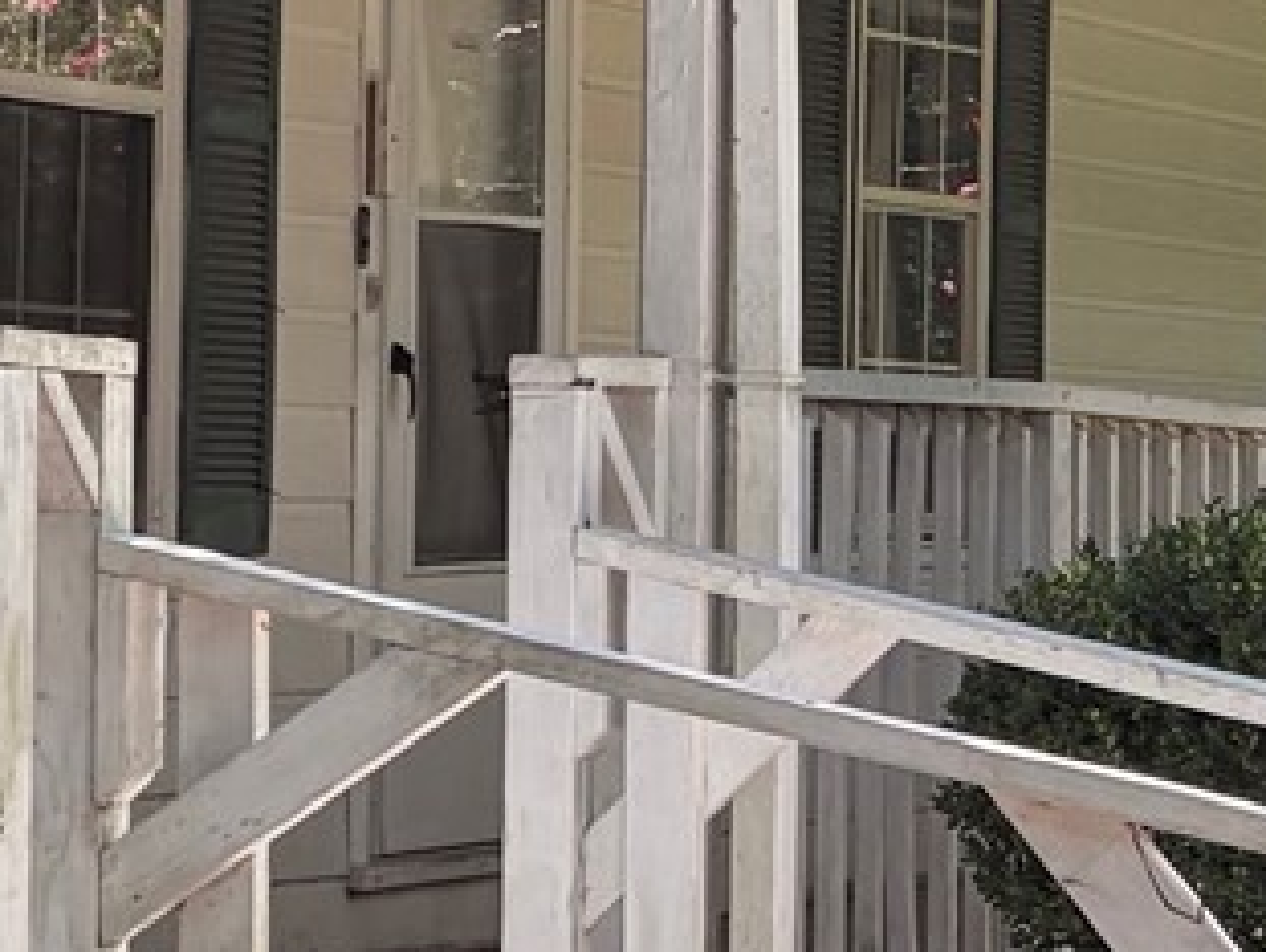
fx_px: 6261
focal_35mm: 171
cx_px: -790
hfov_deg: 11.0
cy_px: 350
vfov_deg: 8.7
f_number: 1.6
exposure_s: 1/500
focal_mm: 5.96
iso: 64
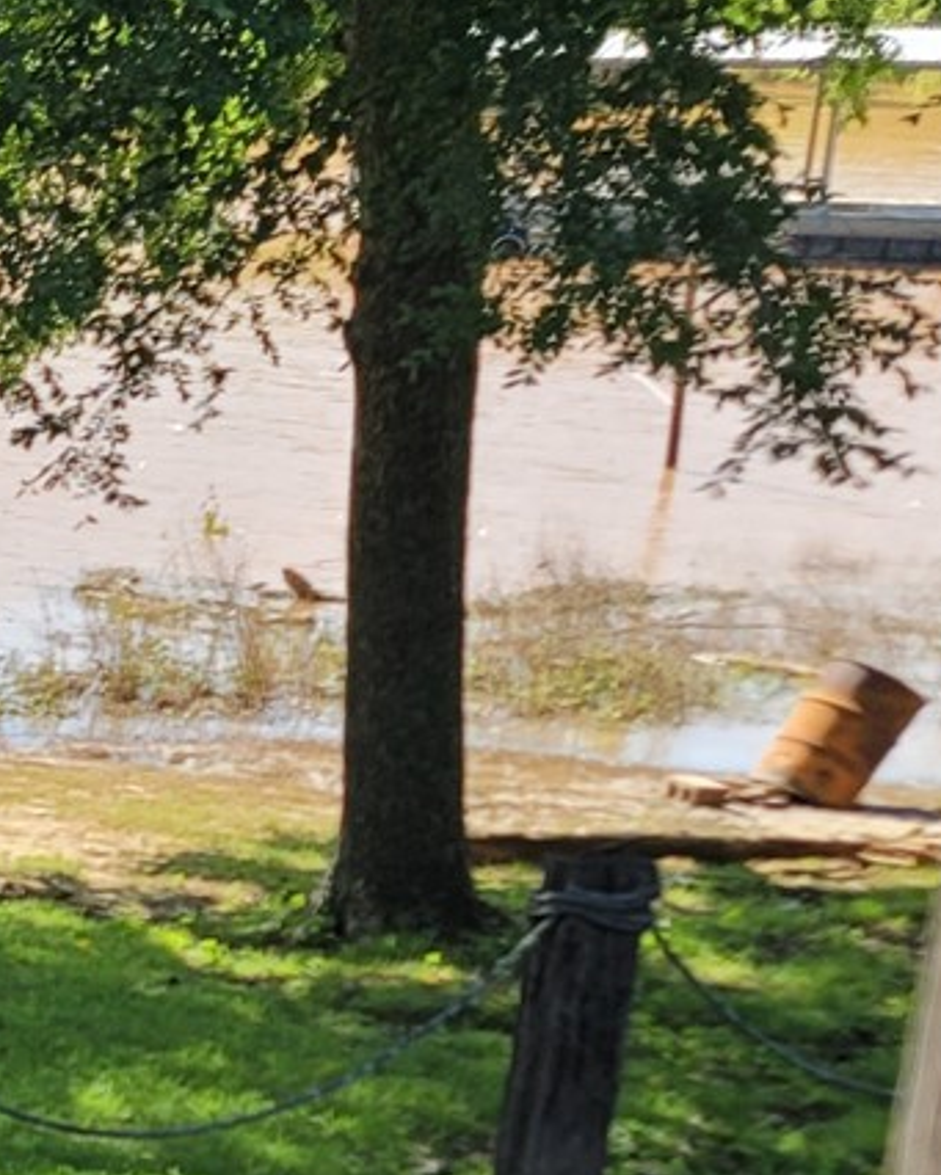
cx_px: -1534
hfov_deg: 11.0
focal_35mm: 110
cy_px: 938
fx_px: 3828
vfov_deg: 17.3
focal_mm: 7
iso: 20
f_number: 1.8
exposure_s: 1/257
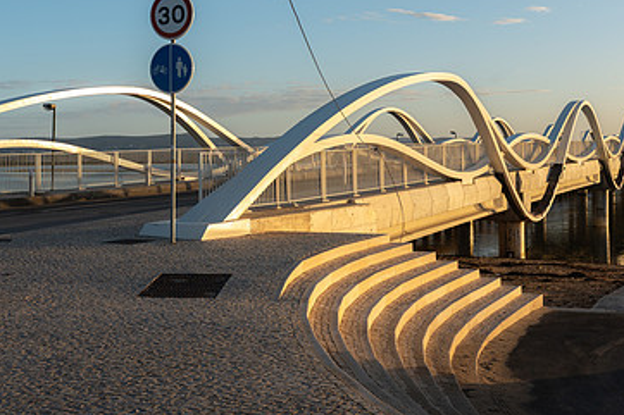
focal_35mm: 51
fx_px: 884
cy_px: 133
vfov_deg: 26.3
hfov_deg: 38.8
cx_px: 359
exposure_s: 1/250
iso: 100
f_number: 8
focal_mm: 31.7
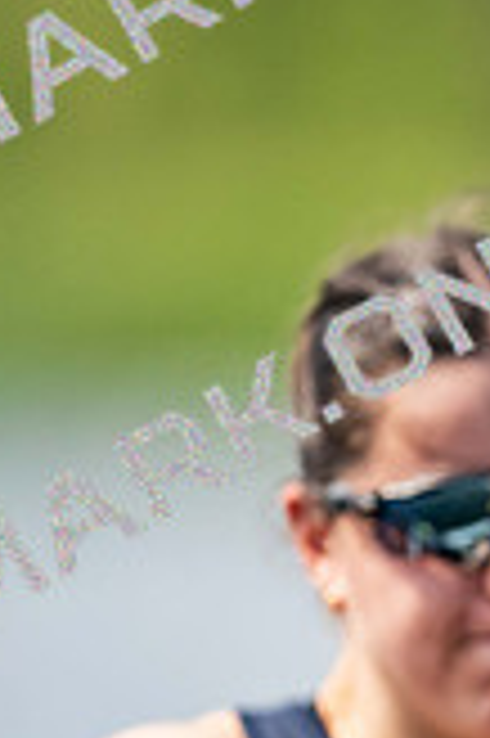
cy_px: 790
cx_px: 1092
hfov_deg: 0.6
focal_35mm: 2126
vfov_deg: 1.0
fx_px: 43494
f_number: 4
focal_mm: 600
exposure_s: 1/2500
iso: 400
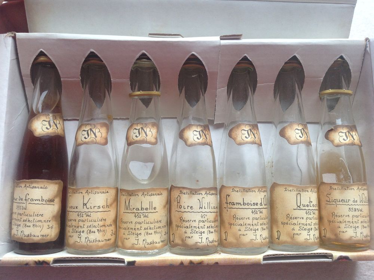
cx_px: 187
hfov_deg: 52.7
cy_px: 140
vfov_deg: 40.6
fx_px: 378
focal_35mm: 35
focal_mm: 4.28
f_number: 2.4
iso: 64
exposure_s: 1/60
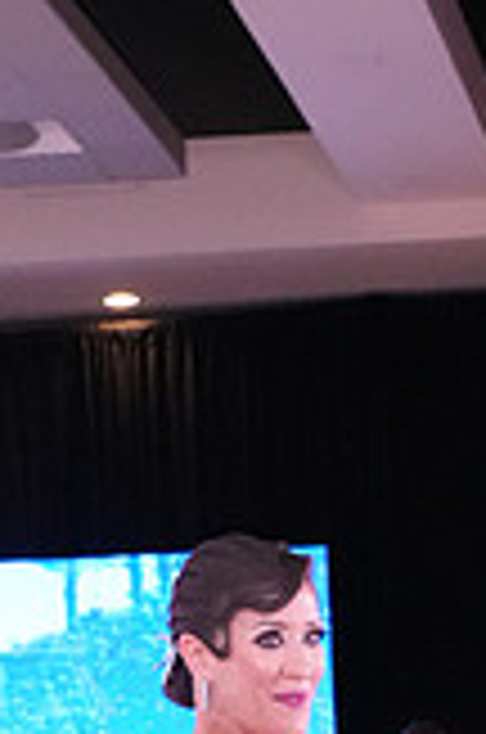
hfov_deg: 7.4
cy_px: 1229
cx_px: 646
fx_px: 3701
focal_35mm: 182
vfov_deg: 10.7
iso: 8000
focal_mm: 34
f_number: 7.1
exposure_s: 1/320
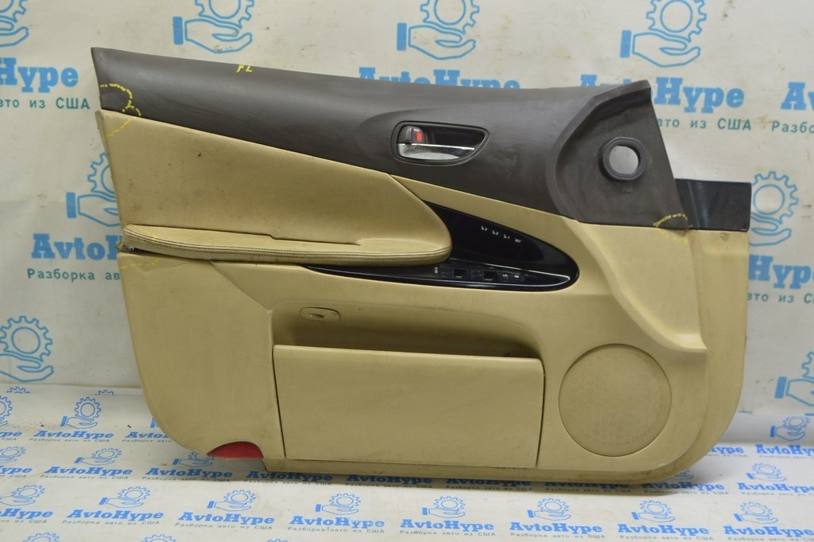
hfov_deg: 51.3
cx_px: 407
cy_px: 271
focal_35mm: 38
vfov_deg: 35.4
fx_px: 847
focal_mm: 25
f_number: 5.6
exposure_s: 1/20
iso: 400
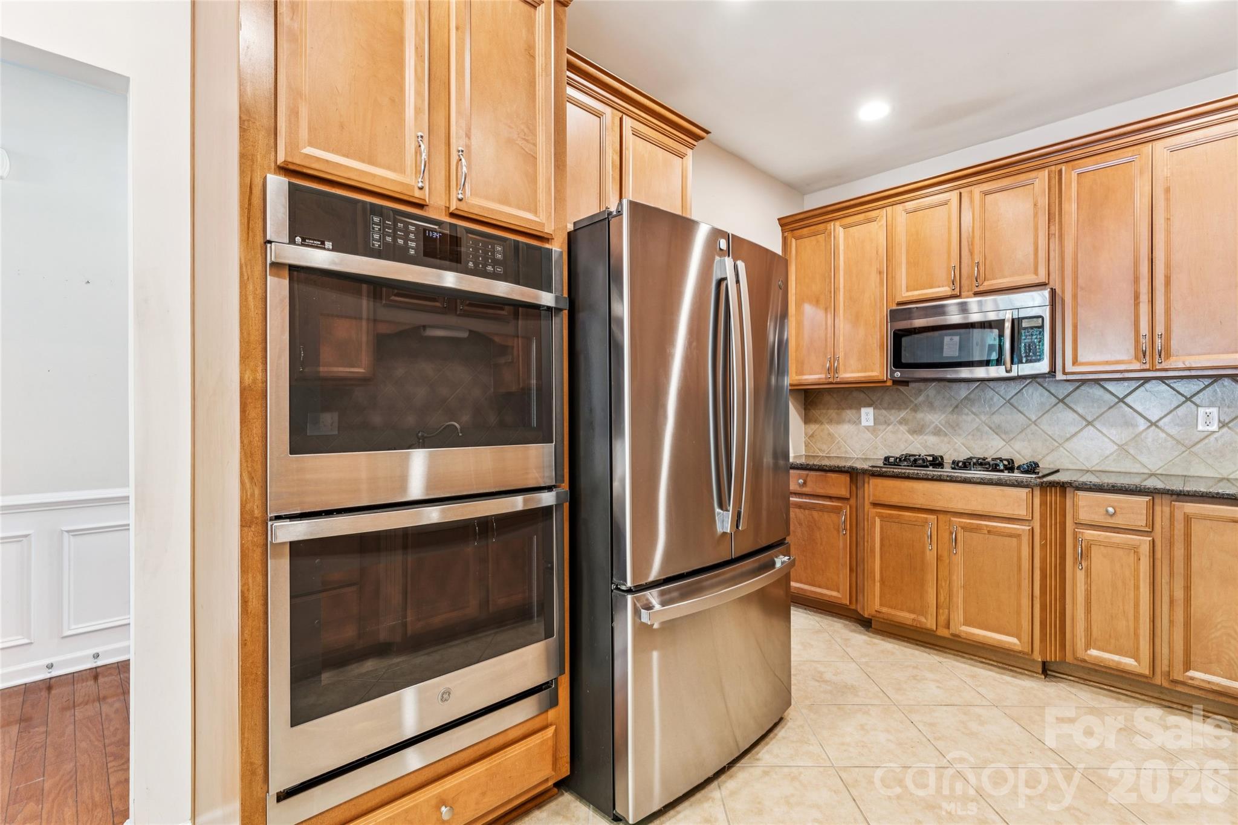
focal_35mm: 16
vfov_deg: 72.7
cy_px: 412
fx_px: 560
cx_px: 619
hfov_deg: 95.7
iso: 100
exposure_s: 1
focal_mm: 16.3
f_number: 9
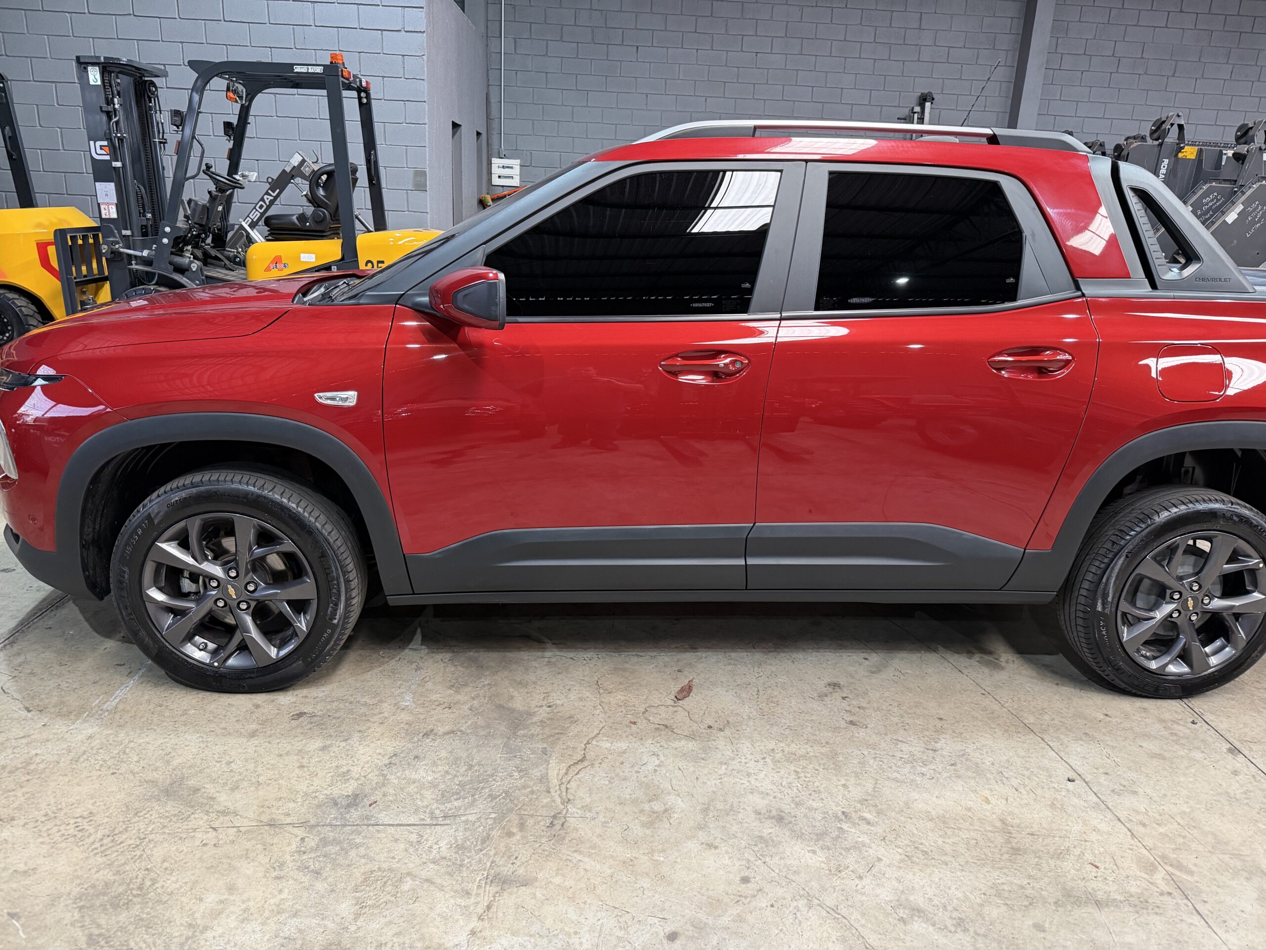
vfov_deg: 56.8
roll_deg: -2.4
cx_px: 633
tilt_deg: -16.7
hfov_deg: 71.6
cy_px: 475
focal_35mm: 24
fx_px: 878
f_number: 1.78
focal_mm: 6.76
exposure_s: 1/60
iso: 400
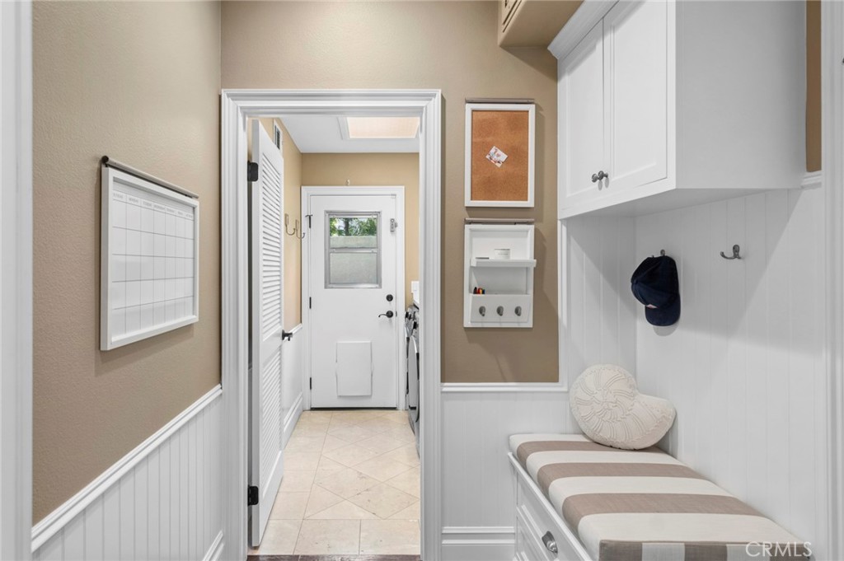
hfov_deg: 87.0
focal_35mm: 19
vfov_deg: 64.5
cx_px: 422
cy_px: 280
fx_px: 445
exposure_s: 1.6
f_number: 9
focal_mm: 19
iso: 125
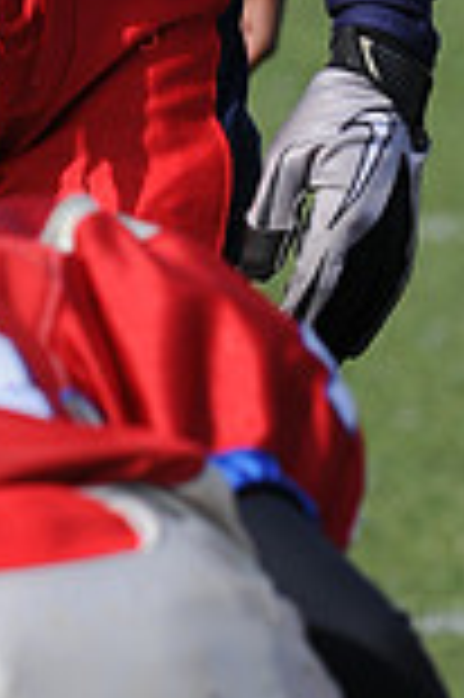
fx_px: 32589
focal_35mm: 1682
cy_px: -590
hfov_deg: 0.8
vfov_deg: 1.2
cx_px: -61
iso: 200
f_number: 8
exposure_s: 1/500
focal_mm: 300
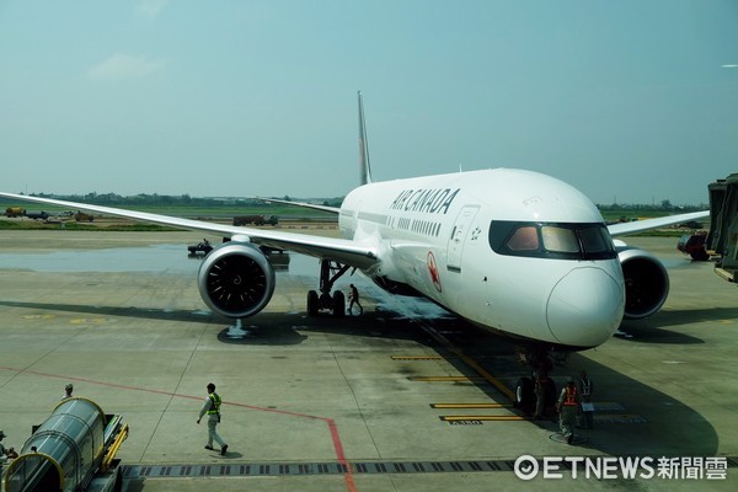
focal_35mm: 45
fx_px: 922
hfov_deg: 43.6
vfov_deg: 29.9
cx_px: 369
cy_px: 246
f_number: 5.6
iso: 200
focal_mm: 30.2
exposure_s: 1/400
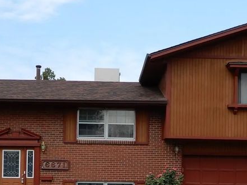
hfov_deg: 24.1
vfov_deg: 17.9
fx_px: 578
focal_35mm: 81
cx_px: 117
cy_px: 177
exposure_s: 1/320
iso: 80
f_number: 4
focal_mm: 6.2
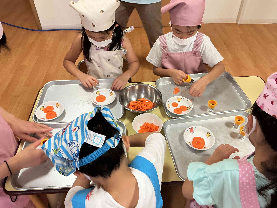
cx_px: 138
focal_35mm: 29
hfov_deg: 61.7
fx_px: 232
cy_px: 104
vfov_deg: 48.2
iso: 100
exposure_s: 1/50
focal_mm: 3
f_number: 1.8
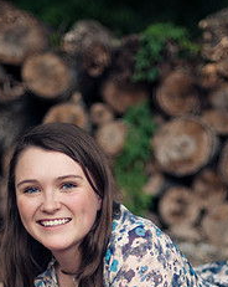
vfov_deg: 16.2
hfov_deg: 13.0
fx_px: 998
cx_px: 145
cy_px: 216
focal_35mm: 118
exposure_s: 1/320
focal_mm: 50
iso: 200
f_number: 1.4
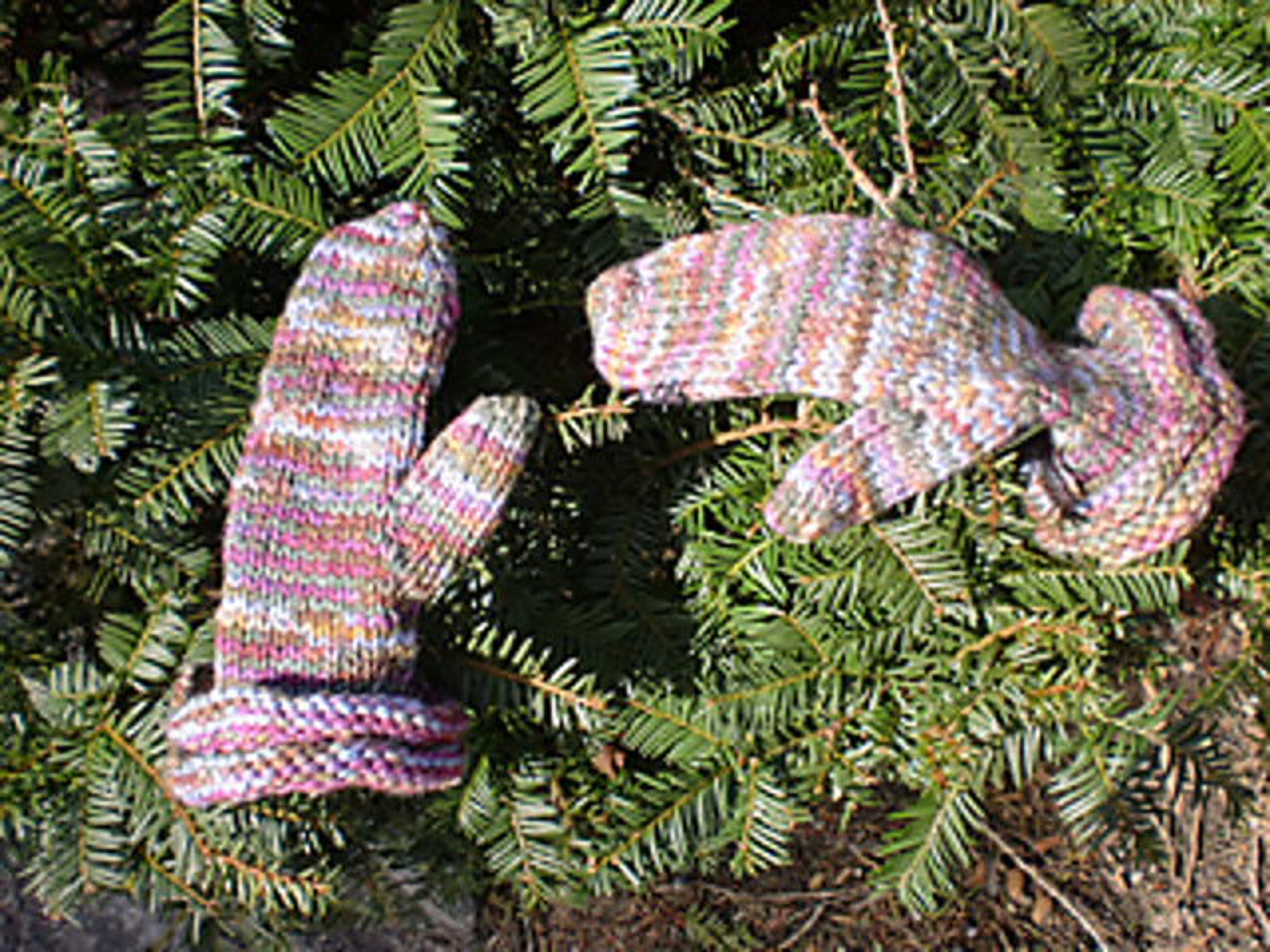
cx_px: 635
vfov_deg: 40.7
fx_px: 1284
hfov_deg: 52.6
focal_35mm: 35
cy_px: 476
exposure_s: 1/250
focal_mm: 6.3
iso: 64
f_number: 3.1
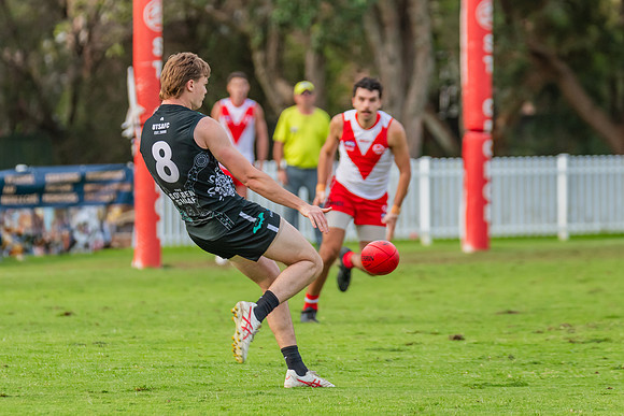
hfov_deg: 4.9
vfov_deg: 3.3
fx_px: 7254
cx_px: 219
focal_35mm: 418
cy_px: 150
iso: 800
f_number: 4.5
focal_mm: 270
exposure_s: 1/1600
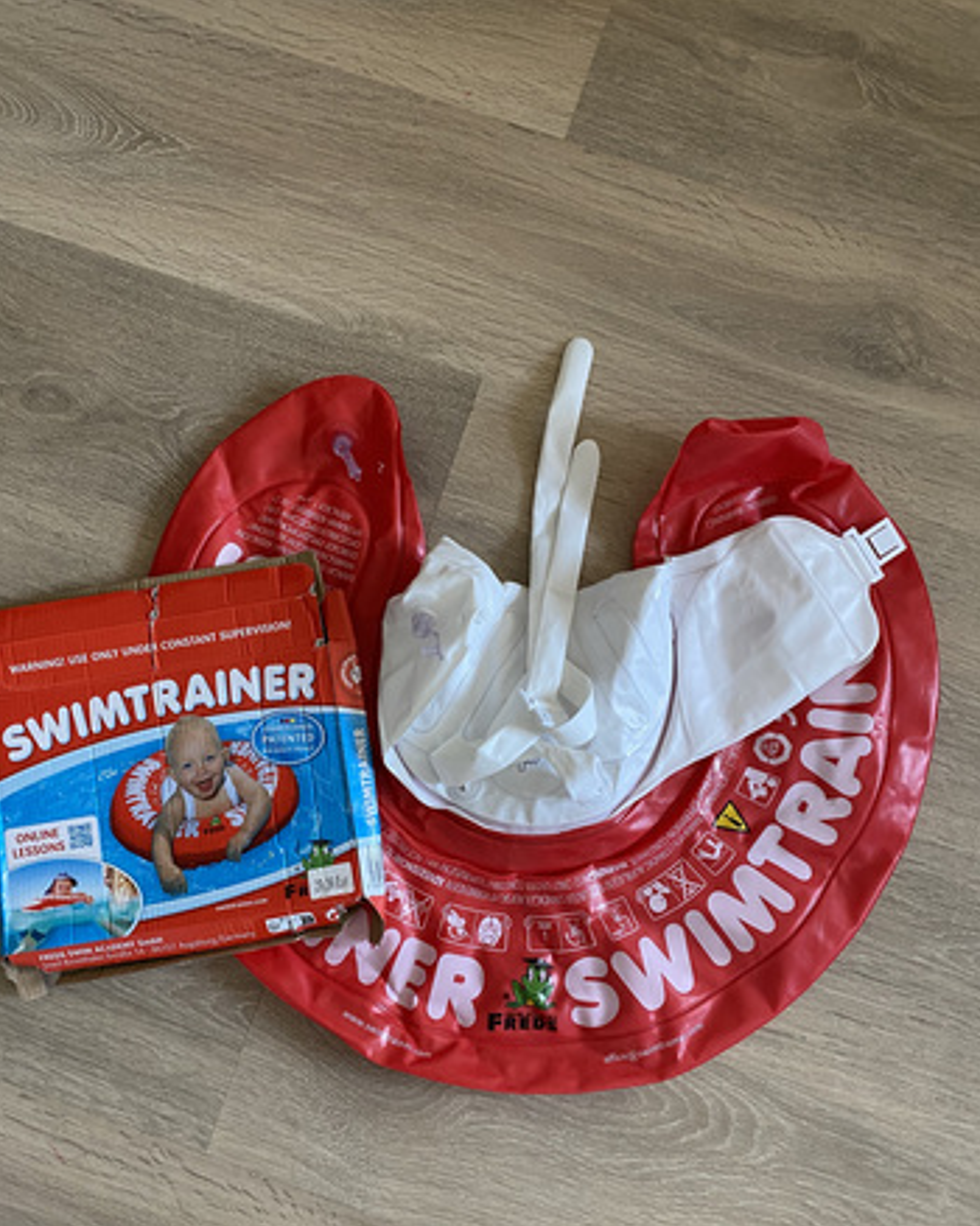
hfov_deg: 49.9
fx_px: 1052
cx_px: 480
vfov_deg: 60.2
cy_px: 697
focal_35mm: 29
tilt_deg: -83.7
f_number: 1.8
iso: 320
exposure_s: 1/60
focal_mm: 4.25
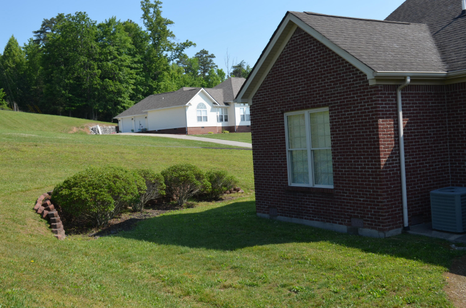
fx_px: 543
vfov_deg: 31.8
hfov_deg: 46.5
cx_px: 233
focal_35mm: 42
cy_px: 154
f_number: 8
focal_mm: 28
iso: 140
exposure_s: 1/250
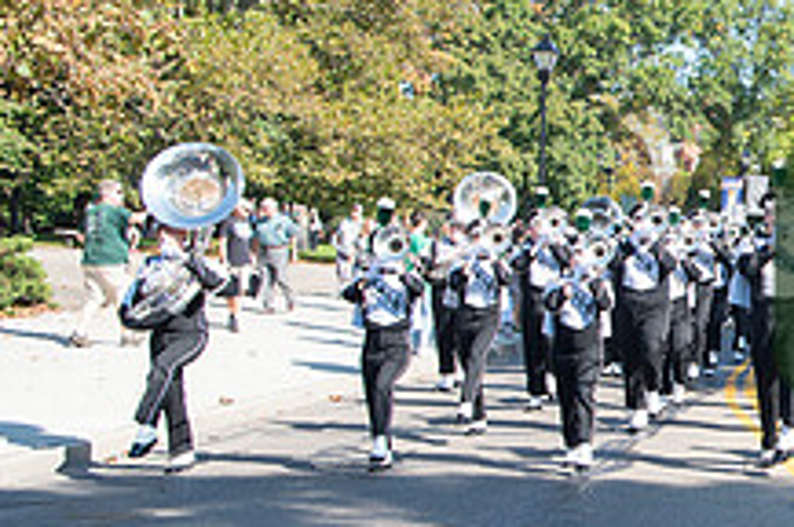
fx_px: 1652
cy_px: 309
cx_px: 1050
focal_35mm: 75
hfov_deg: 23.6
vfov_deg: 18.1
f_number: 5.6
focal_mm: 28
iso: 200
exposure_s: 1/500
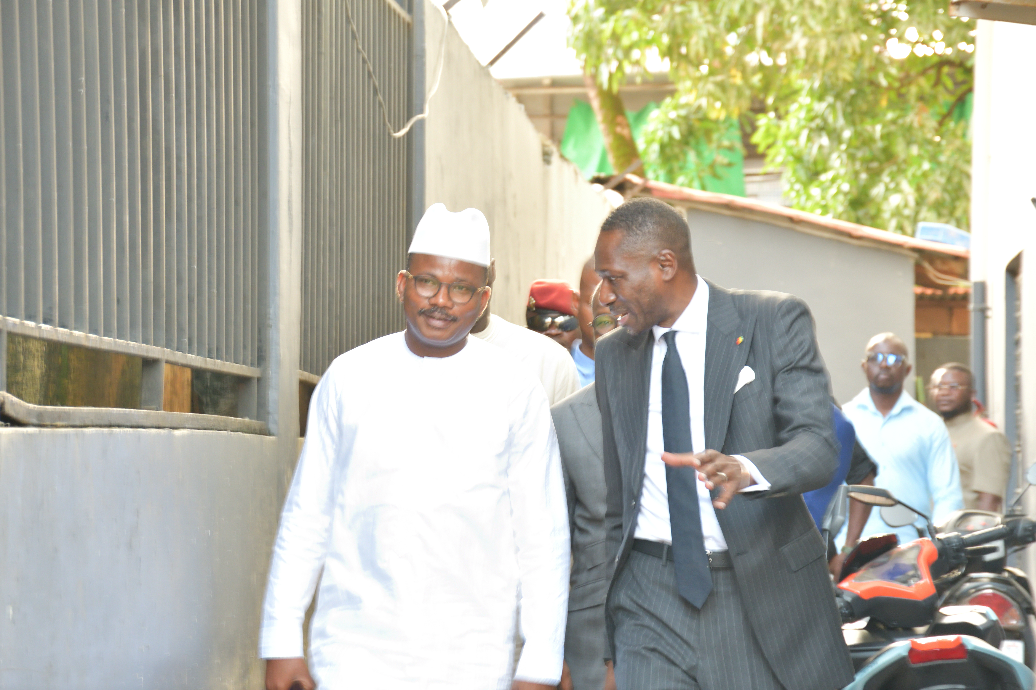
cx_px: 518
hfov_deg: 14.4
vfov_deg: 9.7
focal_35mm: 142
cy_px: 345
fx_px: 4086
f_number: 6.3
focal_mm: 95
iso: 1000
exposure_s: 1/20
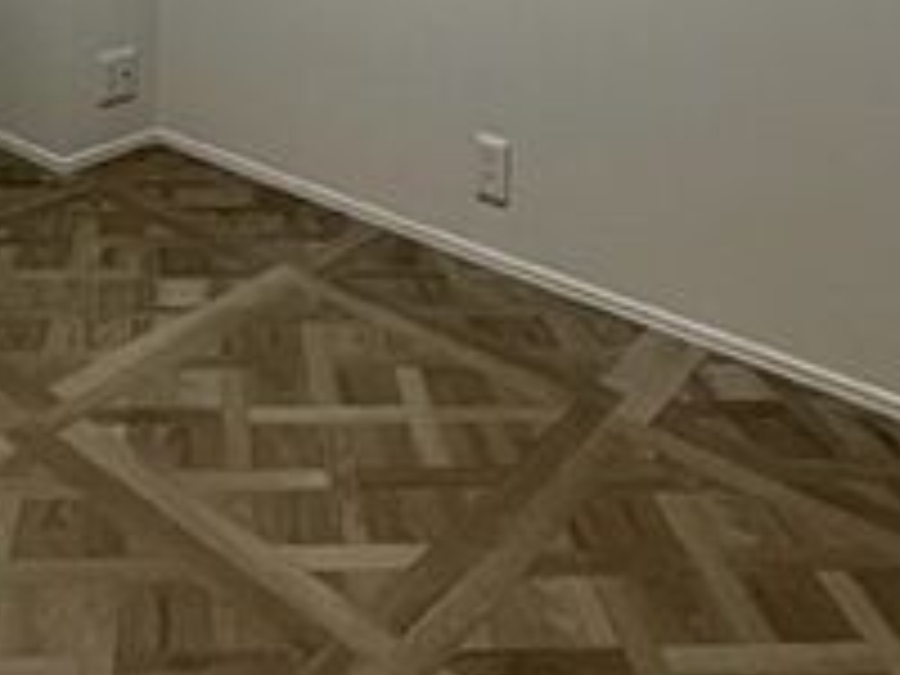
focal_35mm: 37
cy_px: -234
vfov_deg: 29.7
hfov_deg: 48.9
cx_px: 270
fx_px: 962
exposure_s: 1/100
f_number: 1.8
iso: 64
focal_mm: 1.57
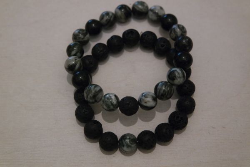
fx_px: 389
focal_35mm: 56
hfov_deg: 35.6
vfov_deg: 24.2
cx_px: 125
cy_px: 84
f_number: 5
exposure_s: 1/60
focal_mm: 37
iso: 3200
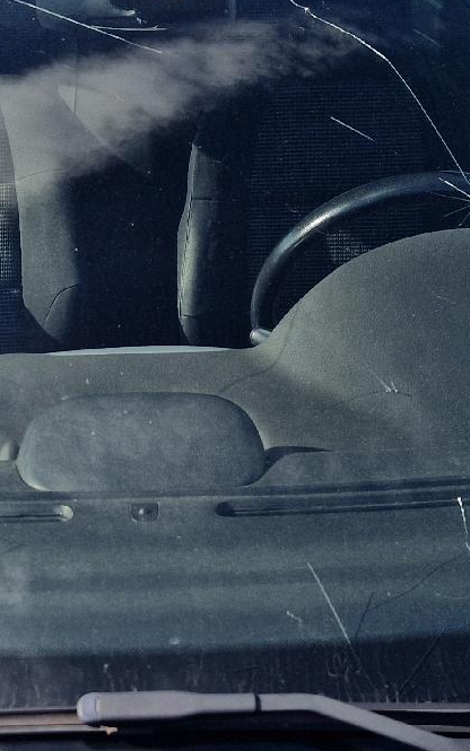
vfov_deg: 31.0
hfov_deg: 19.6
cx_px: 147
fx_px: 1352
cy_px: 440
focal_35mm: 66
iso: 50
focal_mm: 5.4
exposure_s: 1/1667
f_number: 1.8
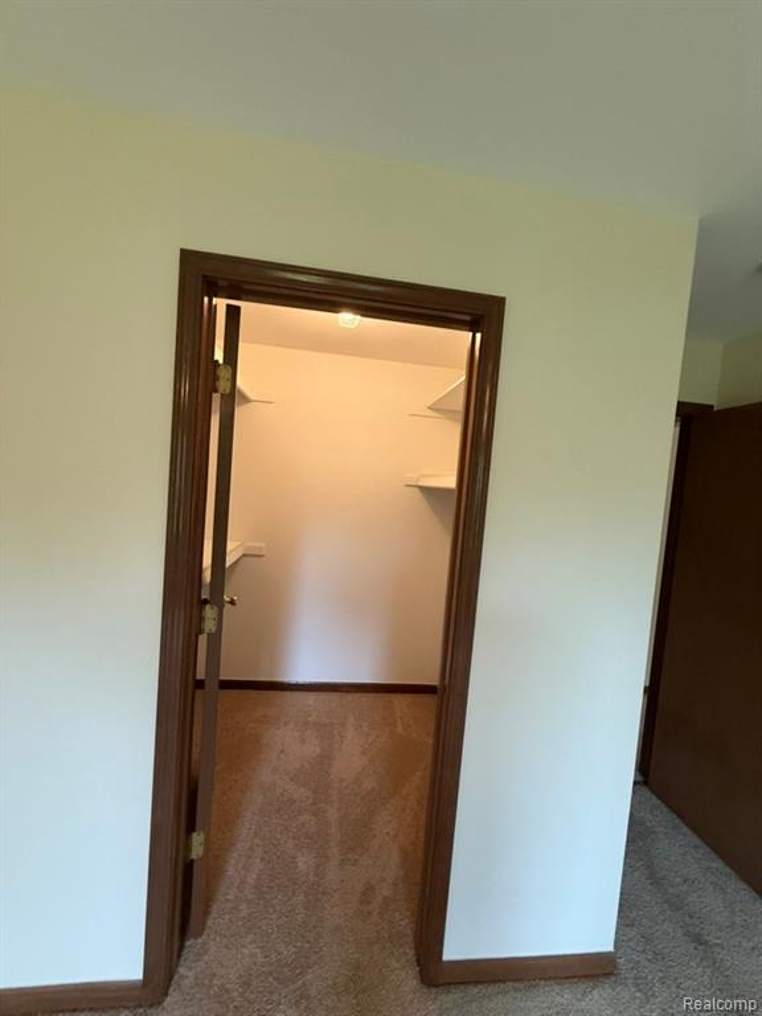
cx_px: 381
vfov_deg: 102.1
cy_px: 508
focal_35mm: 14
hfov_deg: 85.7
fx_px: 411
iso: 400
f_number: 2.2
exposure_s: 1/60
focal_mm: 2.22
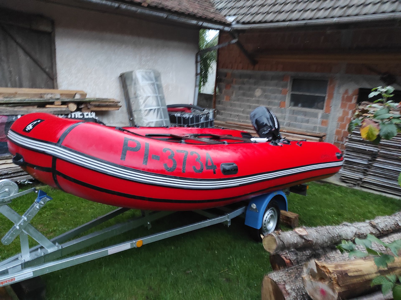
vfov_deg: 54.8
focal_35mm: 25
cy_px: 150
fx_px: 289
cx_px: 200
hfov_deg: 69.4
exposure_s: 1/33
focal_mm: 5.43
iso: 596
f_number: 1.89
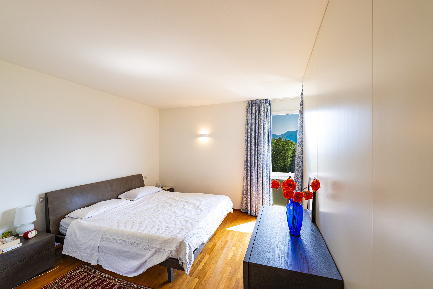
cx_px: 216
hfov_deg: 104.3
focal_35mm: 14
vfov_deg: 81.2
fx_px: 168
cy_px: 144
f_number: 9
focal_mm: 14
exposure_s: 1/6
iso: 100
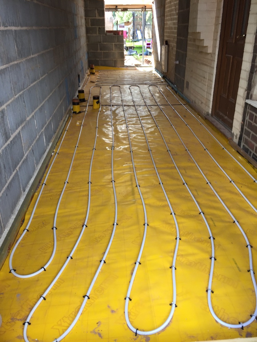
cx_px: 128
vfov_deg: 61.7
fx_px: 287
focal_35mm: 29
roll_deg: +0.7
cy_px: 171
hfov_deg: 48.2
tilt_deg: -24.4
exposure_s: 1/100
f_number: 2.2
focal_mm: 4.15
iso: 40
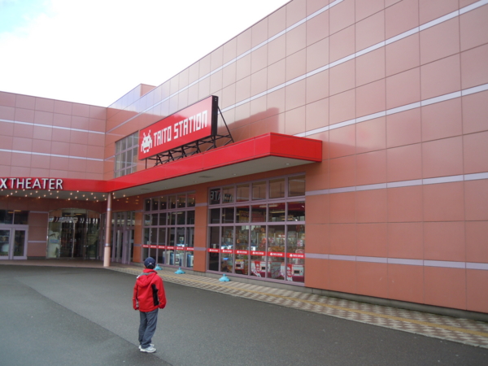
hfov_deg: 54.0
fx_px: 479
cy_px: 183
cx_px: 244
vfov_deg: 41.8
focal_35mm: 34
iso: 100
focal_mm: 6.2
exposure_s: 1/200
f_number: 3.6
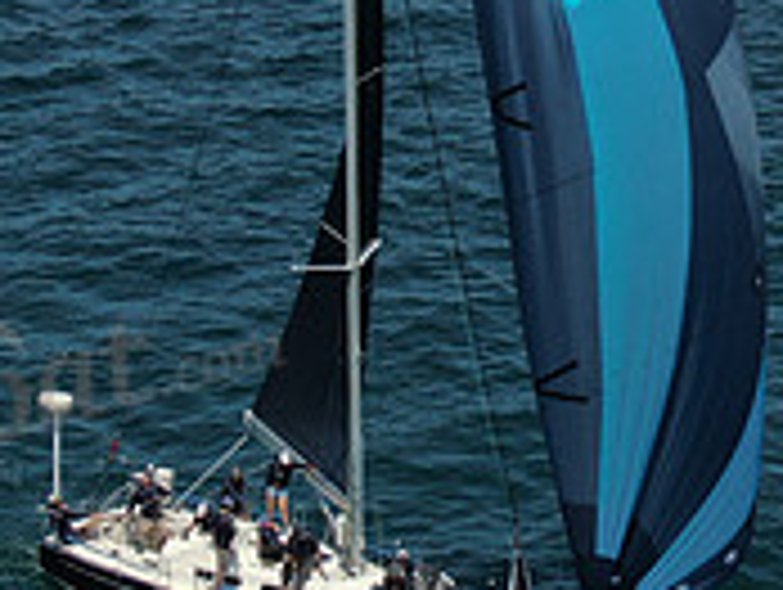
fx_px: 3624
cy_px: 88
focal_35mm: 160
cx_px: 549
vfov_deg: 9.3
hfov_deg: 12.3
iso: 100
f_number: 3.8
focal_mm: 8.6
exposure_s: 1/1250
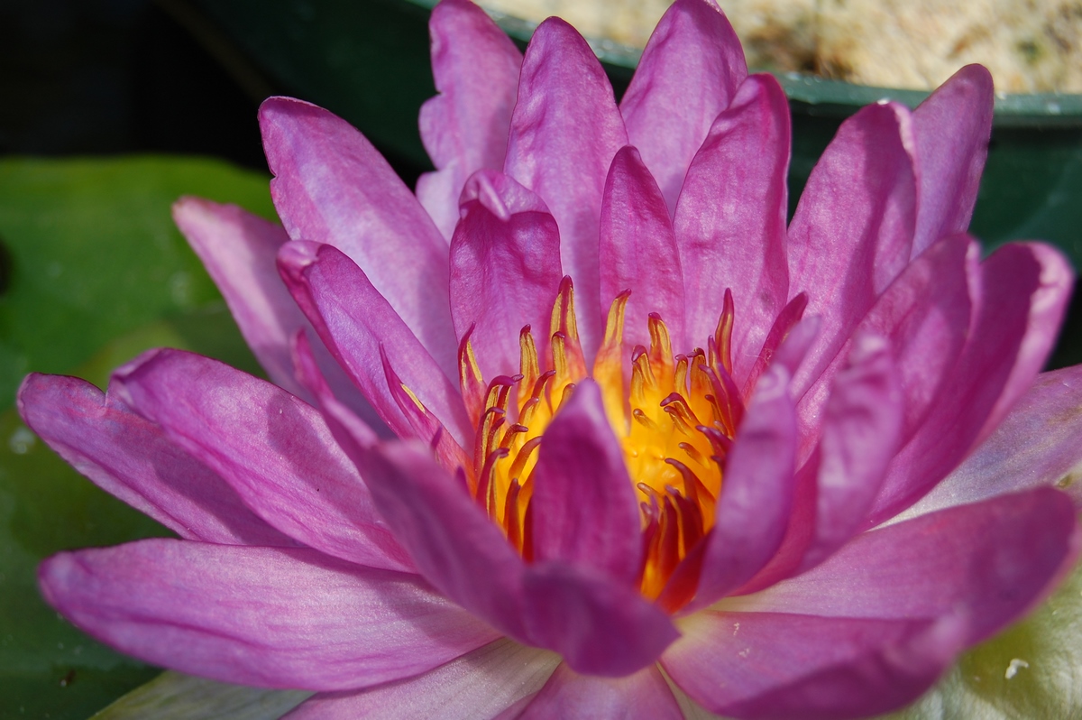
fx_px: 2477
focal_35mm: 82
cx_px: 541
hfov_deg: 24.6
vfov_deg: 16.5
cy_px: 360
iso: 200
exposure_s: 1/250
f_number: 8
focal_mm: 55
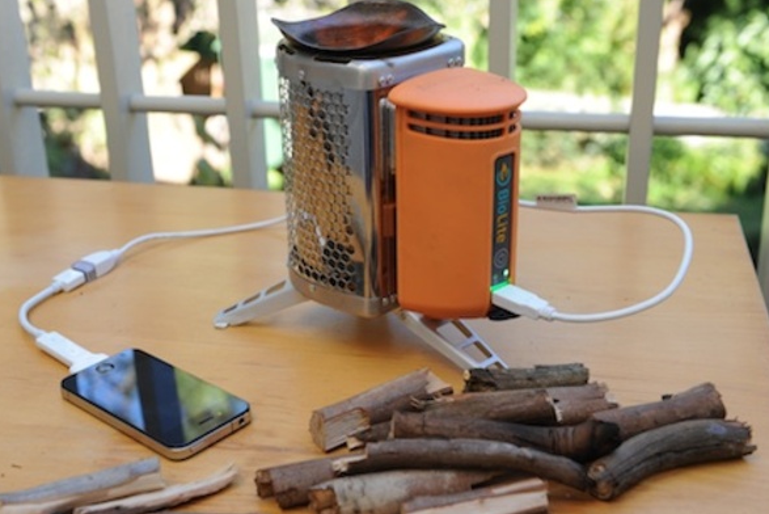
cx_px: 364
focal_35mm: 49
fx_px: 1047
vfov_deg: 27.5
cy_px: 240
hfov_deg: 40.3
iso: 500
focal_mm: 45
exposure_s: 1/125
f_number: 6.3
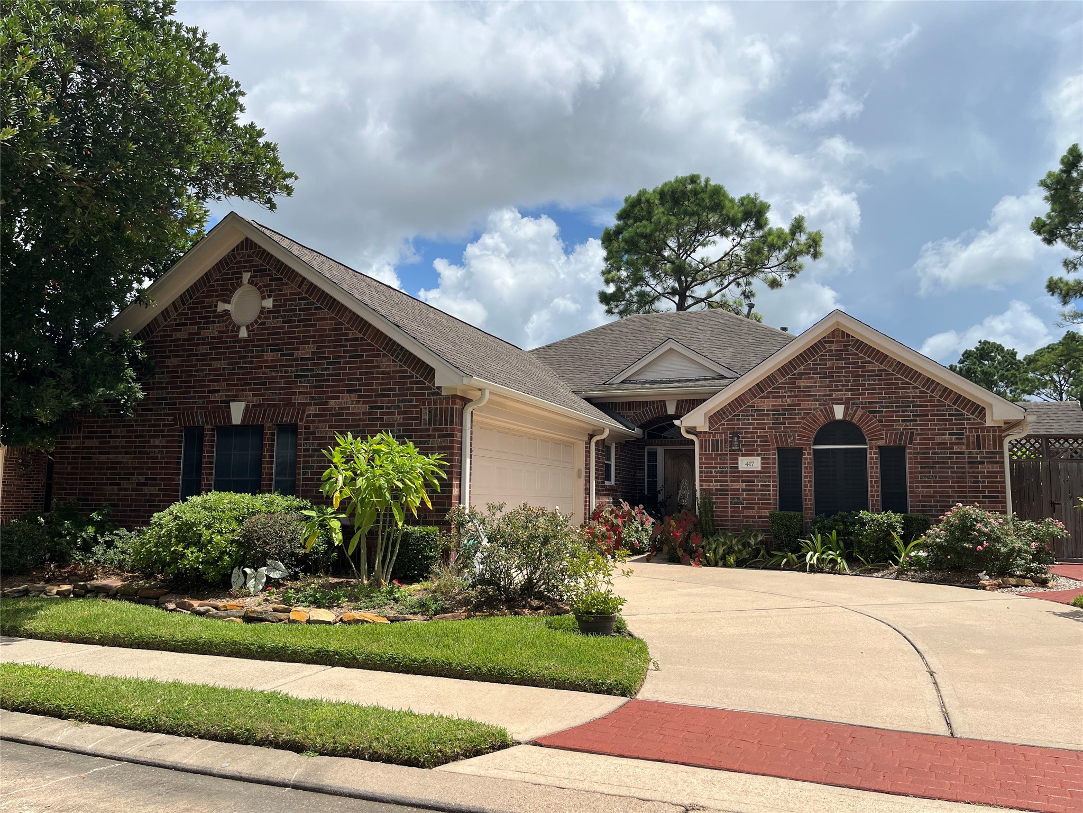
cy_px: 406
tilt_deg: +6.5
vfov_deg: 53.1
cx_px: 542
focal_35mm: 26
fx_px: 813
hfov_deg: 67.3
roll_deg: -1.0
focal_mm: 5.1
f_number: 1.6
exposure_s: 1/5076
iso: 50
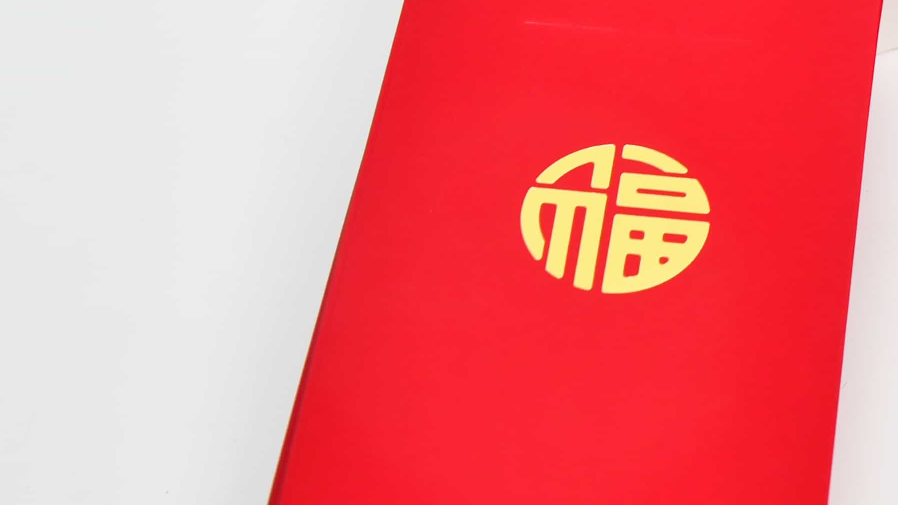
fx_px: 2929
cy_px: 46
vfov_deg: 9.8
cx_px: 977
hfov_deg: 16.9
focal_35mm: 123
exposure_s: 1/40
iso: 400
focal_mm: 35
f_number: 6.3
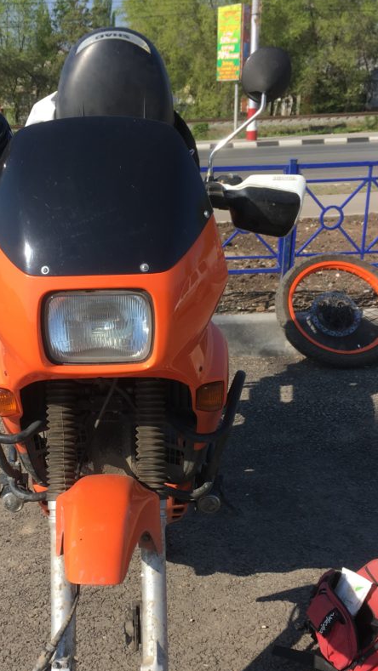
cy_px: 411
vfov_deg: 49.0
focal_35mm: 41
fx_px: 730
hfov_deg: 28.9
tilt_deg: -23.7
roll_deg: +2.3
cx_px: 133
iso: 25
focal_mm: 4.15
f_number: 2.2
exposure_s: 1/1083
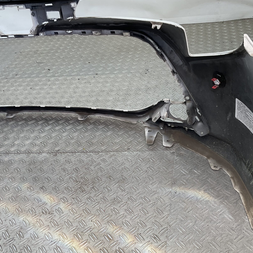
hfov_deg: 40.7
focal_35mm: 41
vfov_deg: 40.9
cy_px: 138
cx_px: 156
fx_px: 339
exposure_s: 1/120
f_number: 1.8
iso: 20
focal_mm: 3
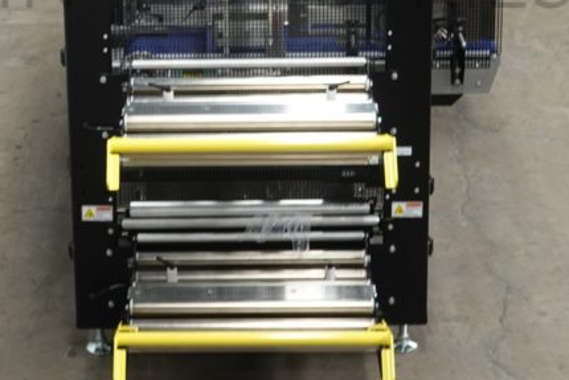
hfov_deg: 17.2
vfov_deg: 11.4
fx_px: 1881
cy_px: 17
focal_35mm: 119
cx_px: 225
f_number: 4
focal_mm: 19.03
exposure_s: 1/50
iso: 320
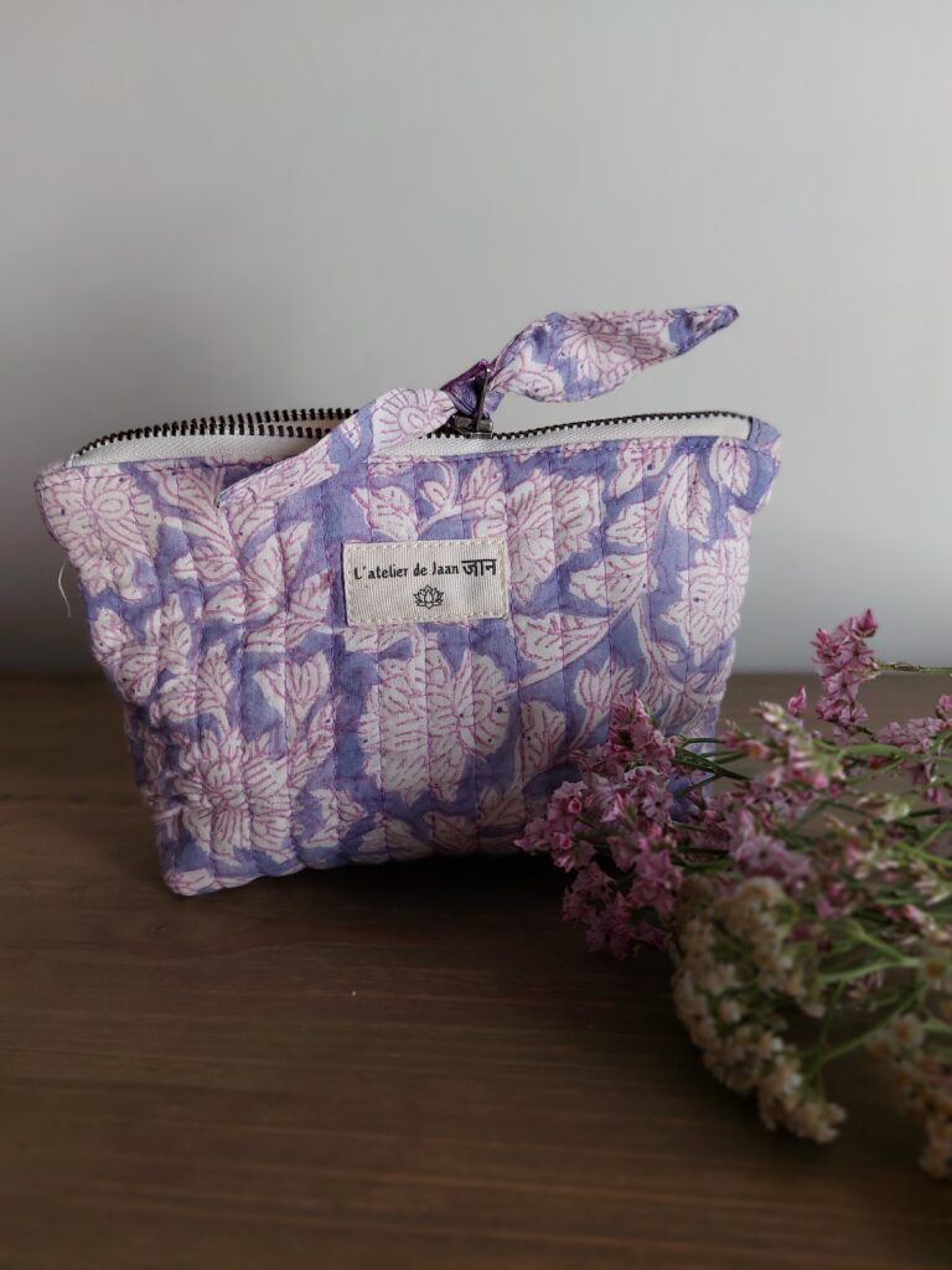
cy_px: 635
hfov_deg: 56.8
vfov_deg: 71.6
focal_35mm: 24
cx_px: 476
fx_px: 880
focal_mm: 5.23
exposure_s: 1/25
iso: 160
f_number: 1.8
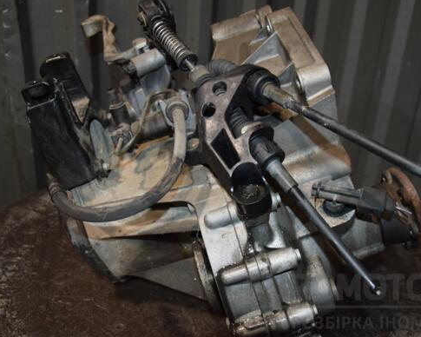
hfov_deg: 49.5
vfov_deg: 40.6
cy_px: 171
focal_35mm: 37
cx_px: 230
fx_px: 456
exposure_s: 1/60
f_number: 5
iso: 800
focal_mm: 21
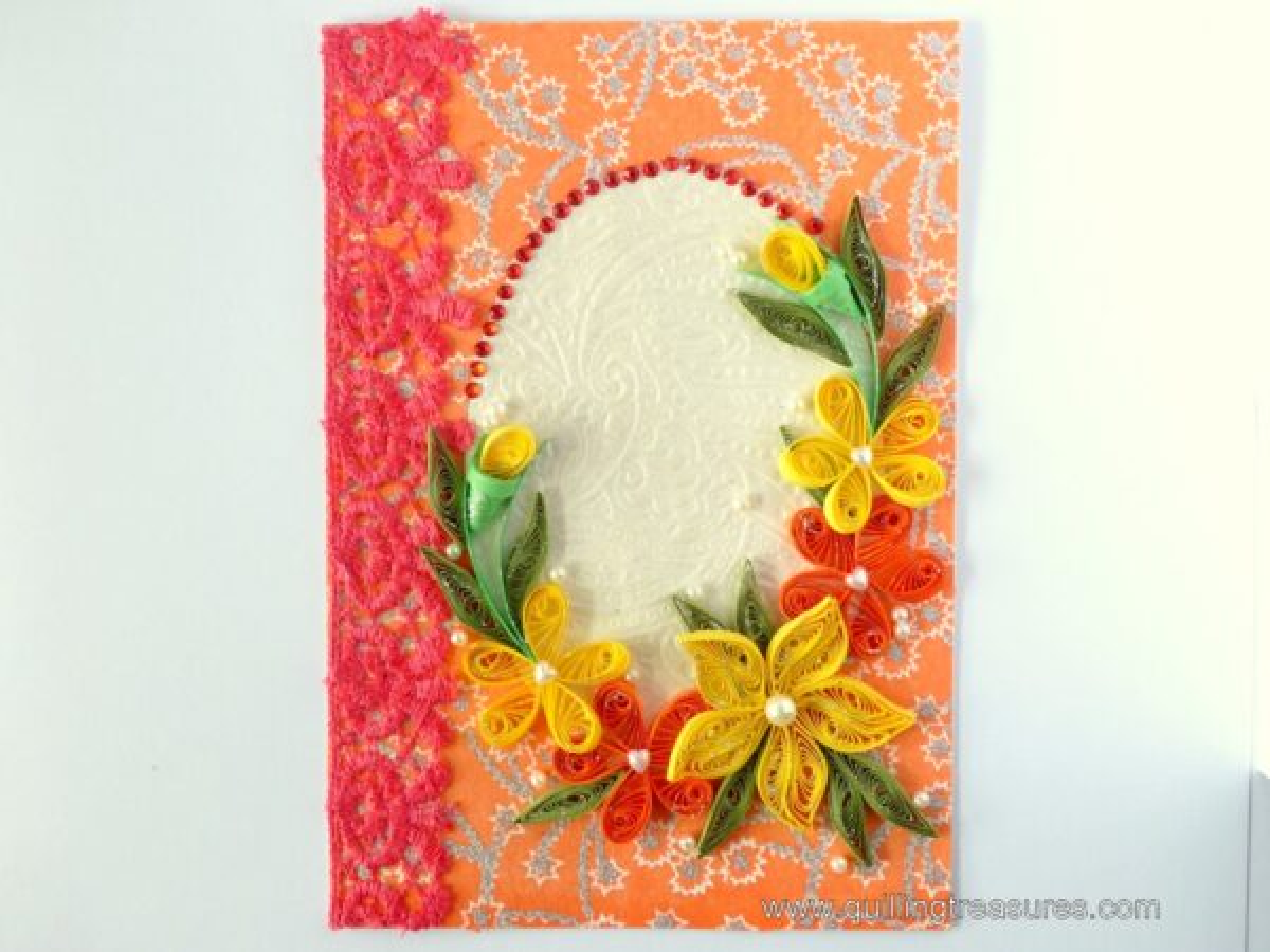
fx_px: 1834
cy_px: 476
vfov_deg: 29.1
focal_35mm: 50
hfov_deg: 38.2
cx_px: 635
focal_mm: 9.1
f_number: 2.8
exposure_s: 1/125
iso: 100
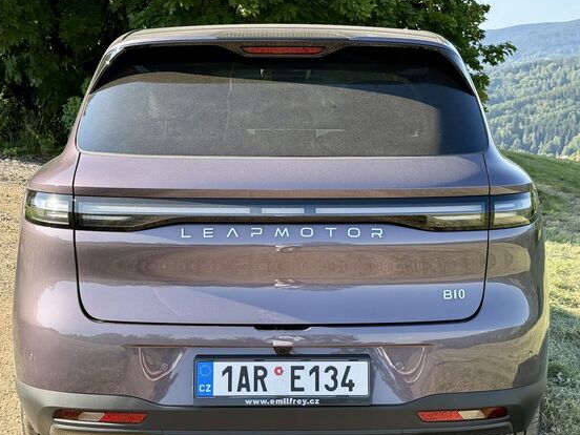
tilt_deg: -7.5
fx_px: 1072
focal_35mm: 64
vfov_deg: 22.9
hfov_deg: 30.3
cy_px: 234
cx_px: 311
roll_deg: +1.5
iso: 80
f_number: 1.78
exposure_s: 1/1167
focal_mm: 6.76
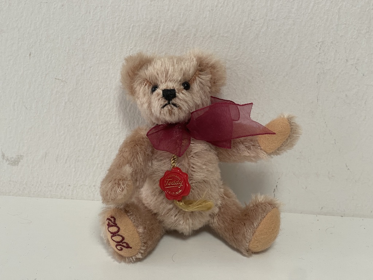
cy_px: 140
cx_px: 186
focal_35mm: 64
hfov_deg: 30.3
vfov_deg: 22.9
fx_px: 690
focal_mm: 7.5
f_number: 2.2
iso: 100
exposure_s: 1/50
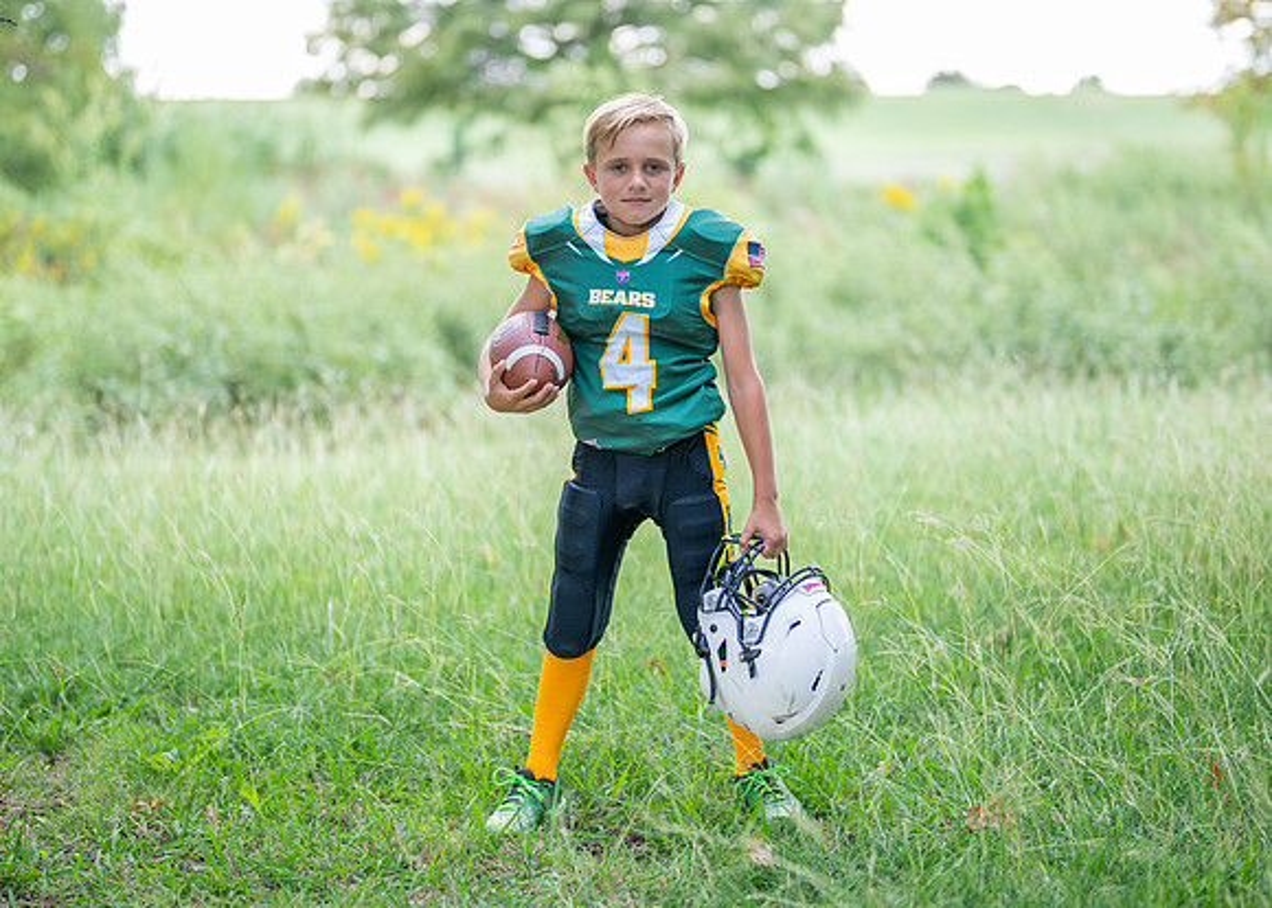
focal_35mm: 64
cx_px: 652
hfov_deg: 30.6
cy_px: 410
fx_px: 2325
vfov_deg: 22.1
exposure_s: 1/1000
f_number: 1.2
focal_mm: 50
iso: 320
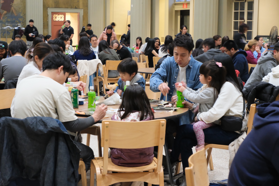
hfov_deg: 29.7
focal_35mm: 68
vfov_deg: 20.0
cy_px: 93
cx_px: 140
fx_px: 527
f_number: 5.6
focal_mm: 45
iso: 6400
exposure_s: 1/8
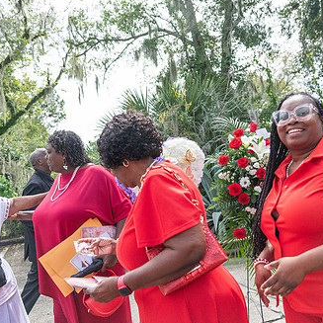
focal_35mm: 37
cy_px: 165
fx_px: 391
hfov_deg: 44.9
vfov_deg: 44.9
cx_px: 177
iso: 2000
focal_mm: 24
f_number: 4
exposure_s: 1/8000
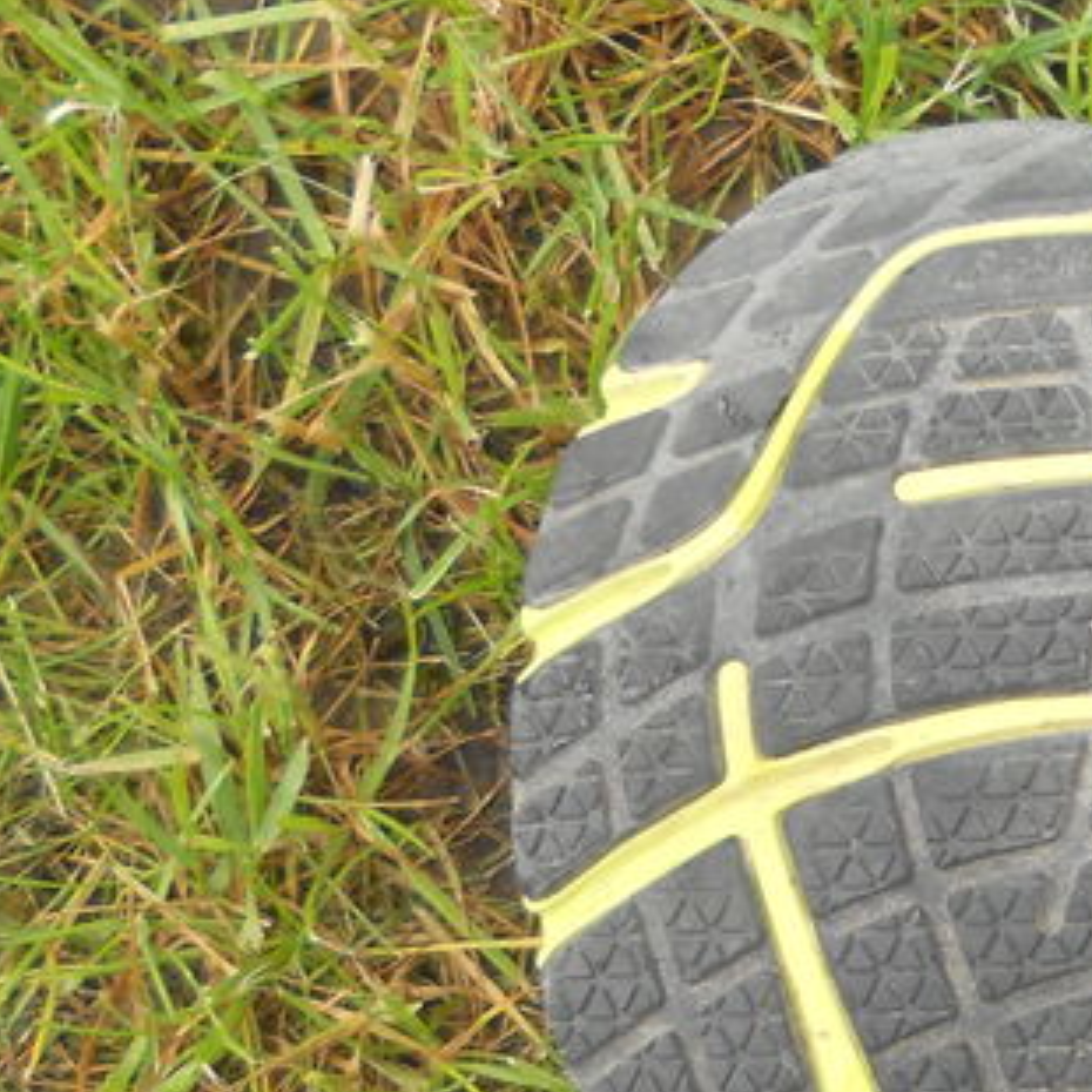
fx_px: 2748
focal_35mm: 77
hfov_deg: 20.4
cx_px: 1441
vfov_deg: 21.8
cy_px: 1032
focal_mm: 4.9
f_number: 3.2
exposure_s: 1/100
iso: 80
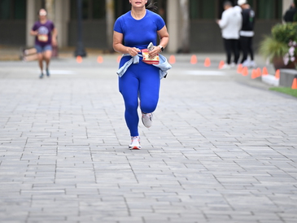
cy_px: 14
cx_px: 148
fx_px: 2489
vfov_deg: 5.1
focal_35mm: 290
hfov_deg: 6.8
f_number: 2.8
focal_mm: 200
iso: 640
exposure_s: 1/2000
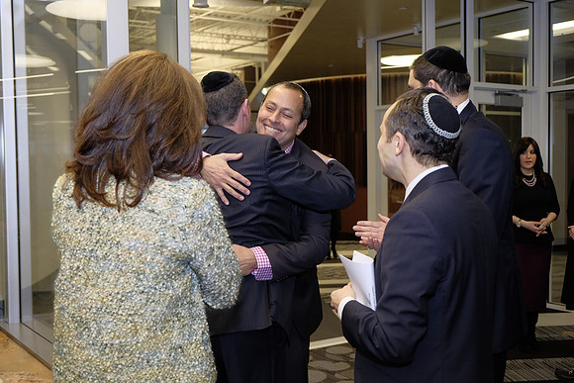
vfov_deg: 29.9
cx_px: 287
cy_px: 192
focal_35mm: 45
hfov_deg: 43.6
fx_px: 718
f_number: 3.6
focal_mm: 30.2
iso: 800
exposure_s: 1/180
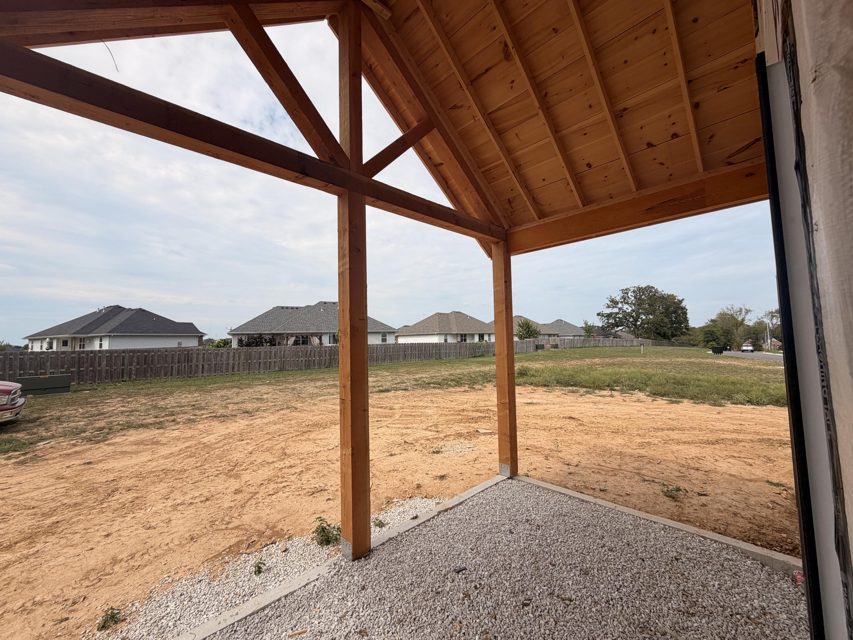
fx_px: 345
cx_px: 426
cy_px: 320
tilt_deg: +3.8
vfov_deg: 85.7
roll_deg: +1.3
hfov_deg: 102.1
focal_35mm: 14
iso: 20
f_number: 2.2
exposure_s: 1/1235
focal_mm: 2.22
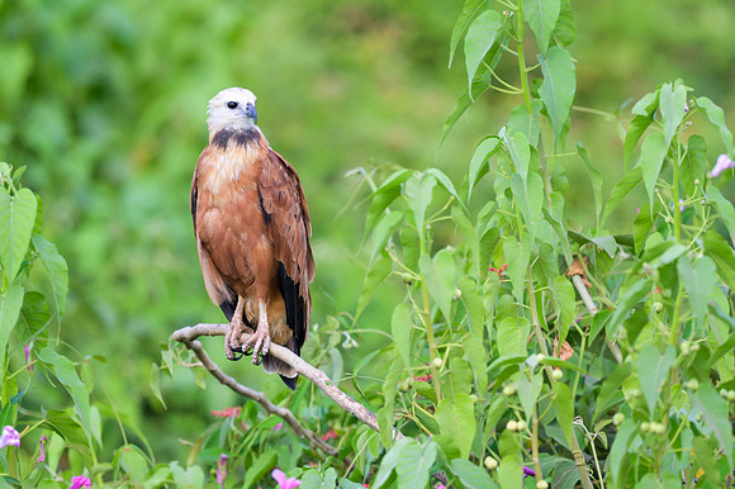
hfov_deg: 2.7
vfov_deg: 1.8
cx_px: 391
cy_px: 269
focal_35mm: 759
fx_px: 15478
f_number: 2.8
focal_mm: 400
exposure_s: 1/1000
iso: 220
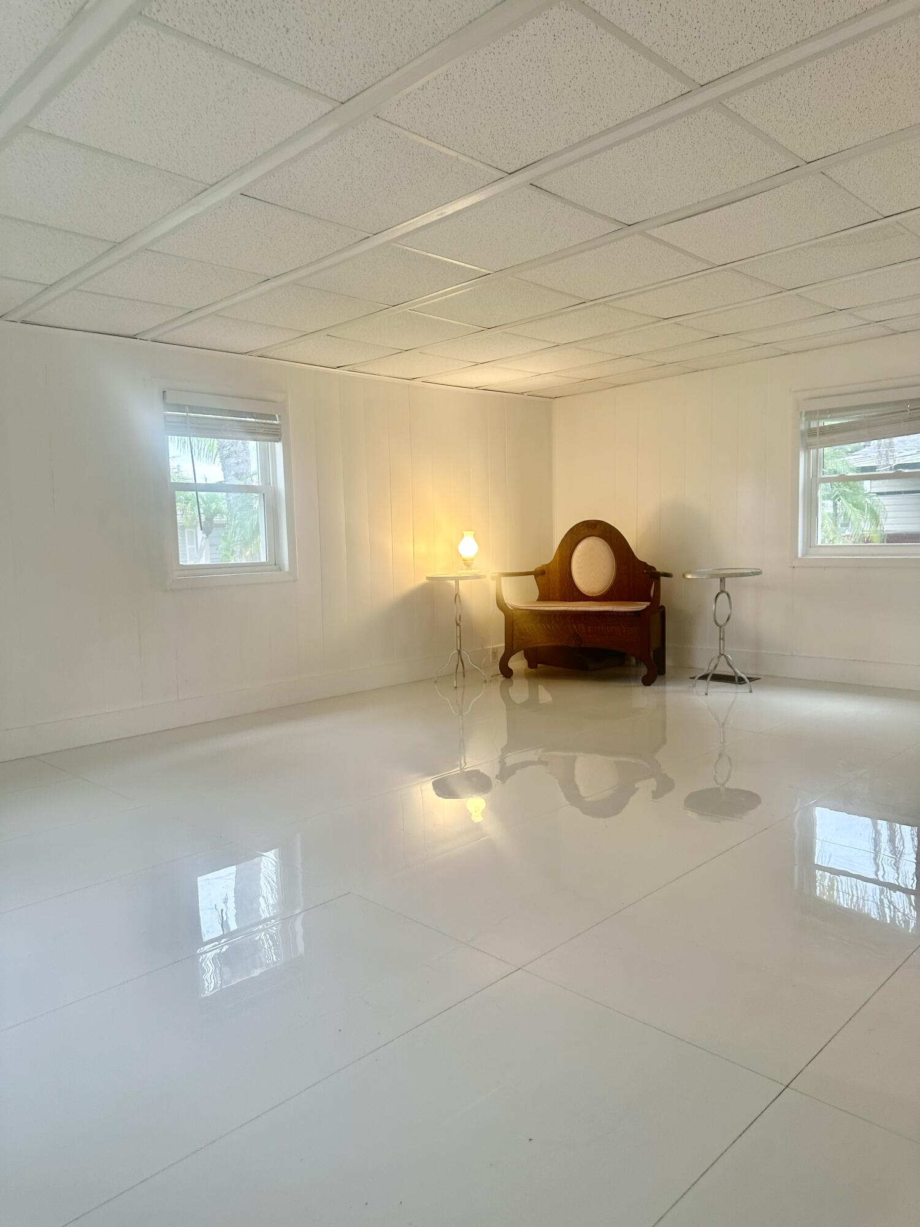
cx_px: 460
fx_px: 850
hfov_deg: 56.8
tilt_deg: -5.3
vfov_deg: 71.6
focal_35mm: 24
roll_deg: +1.4
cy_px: 614
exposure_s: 1/60
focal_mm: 6.86
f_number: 1.78
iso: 125
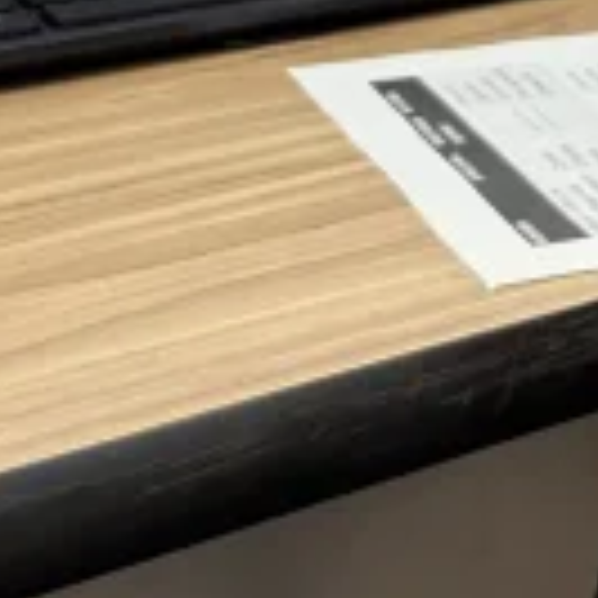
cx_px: 1169
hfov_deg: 12.7
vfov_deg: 13.5
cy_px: -339
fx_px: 2365
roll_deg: -2.1
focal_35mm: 121
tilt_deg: -4.9
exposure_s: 1/60
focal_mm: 5.96
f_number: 1.6
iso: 200
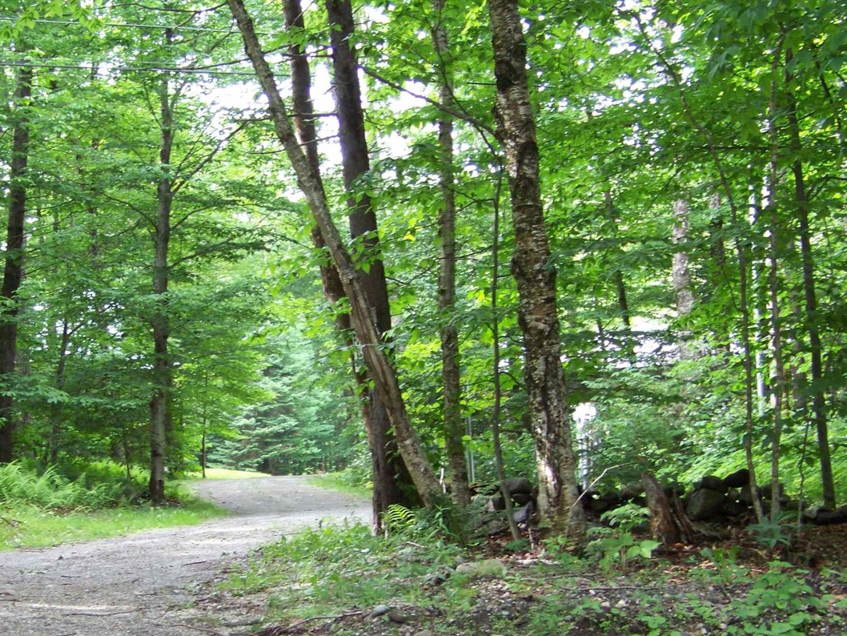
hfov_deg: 29.7
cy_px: 428
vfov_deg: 22.5
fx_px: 1591
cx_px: 305
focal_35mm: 65
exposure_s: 1/30
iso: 99
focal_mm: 6.75
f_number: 2.8
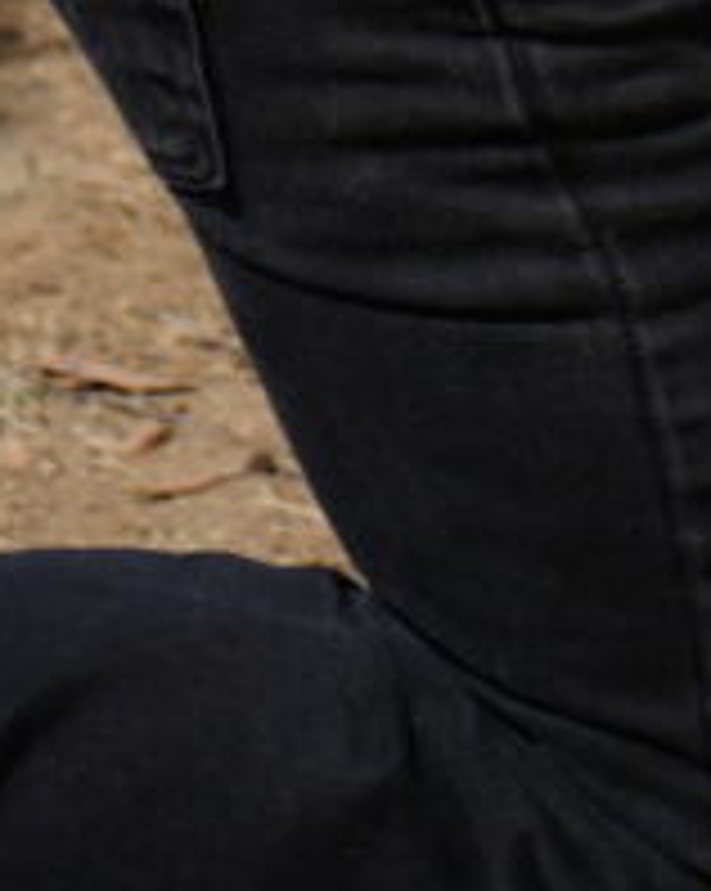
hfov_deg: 6.7
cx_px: 1850
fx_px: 5638
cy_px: -412
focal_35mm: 214
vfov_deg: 8.8
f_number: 5
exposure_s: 1/640
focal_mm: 44
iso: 100
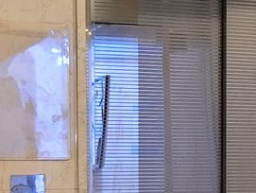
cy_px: 196
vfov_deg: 13.1
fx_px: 829
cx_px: 249
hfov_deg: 17.2
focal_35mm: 112
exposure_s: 1/30
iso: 400
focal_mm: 4.06
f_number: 2.7
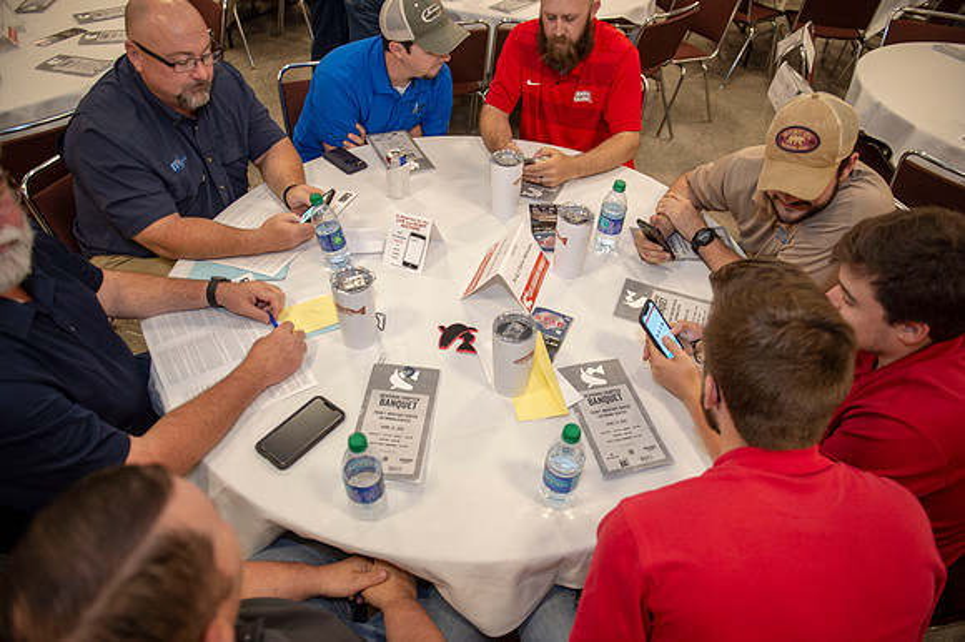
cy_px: 321
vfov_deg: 53.1
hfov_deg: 73.8
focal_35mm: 24
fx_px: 643
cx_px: 482
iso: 800
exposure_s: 1/125
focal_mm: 24
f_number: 2.8
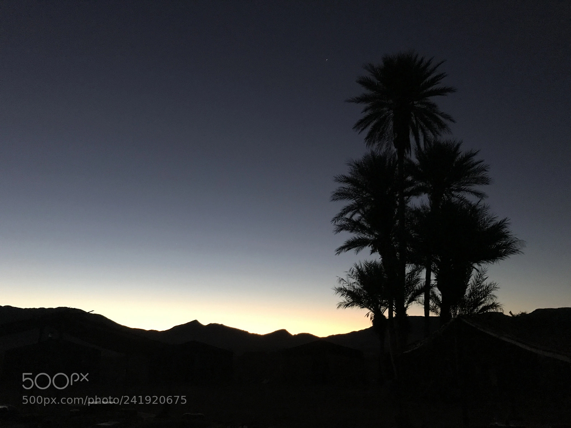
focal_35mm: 28
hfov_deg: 63.4
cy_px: 214
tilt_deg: +17.3
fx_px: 462
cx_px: 286
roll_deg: +0.4
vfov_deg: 49.7
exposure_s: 1/6
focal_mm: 3.99
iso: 100
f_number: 1.8
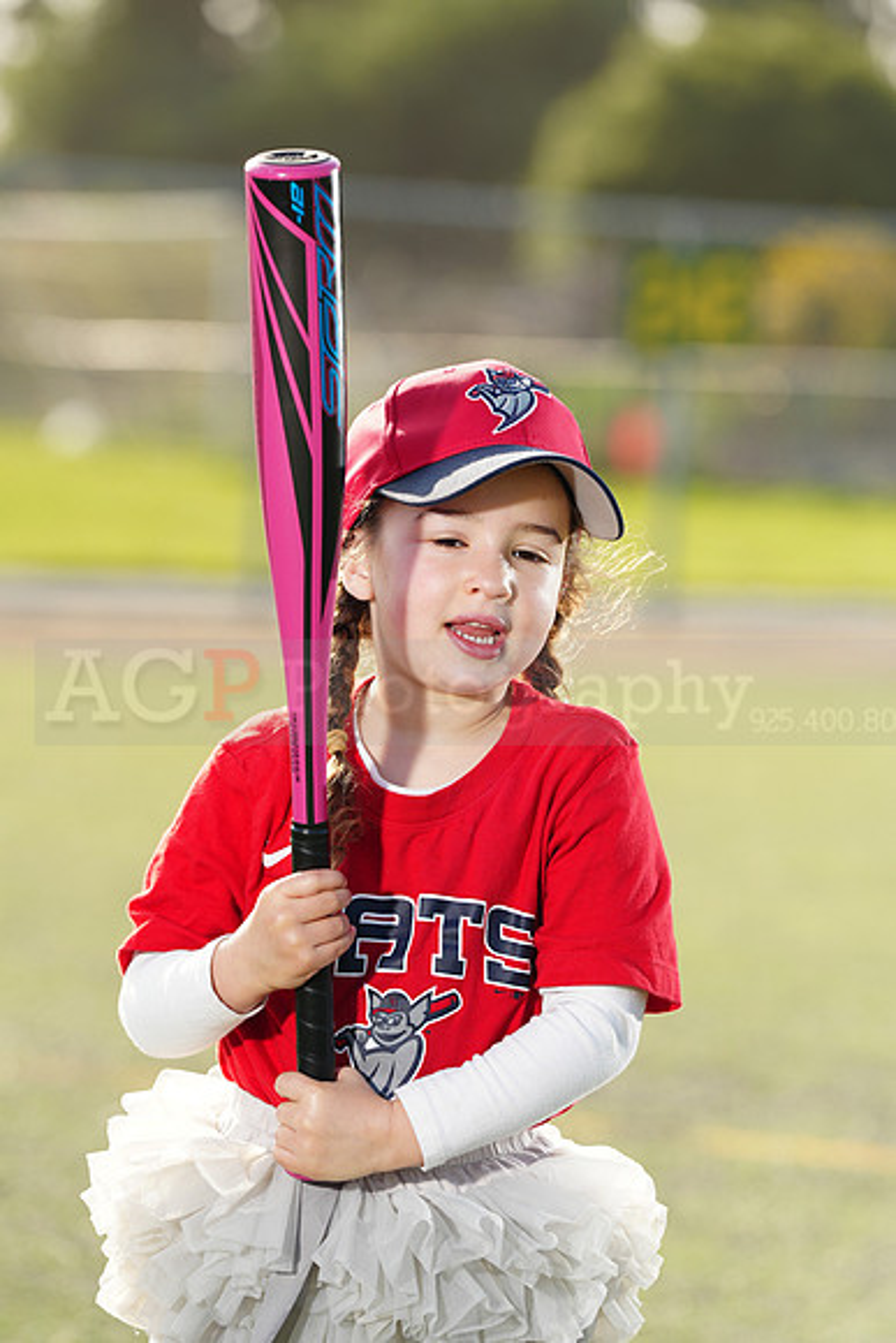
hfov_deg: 7.9
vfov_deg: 11.9
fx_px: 6454
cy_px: 672
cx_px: 448
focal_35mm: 173
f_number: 5
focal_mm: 173
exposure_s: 1/250
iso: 100
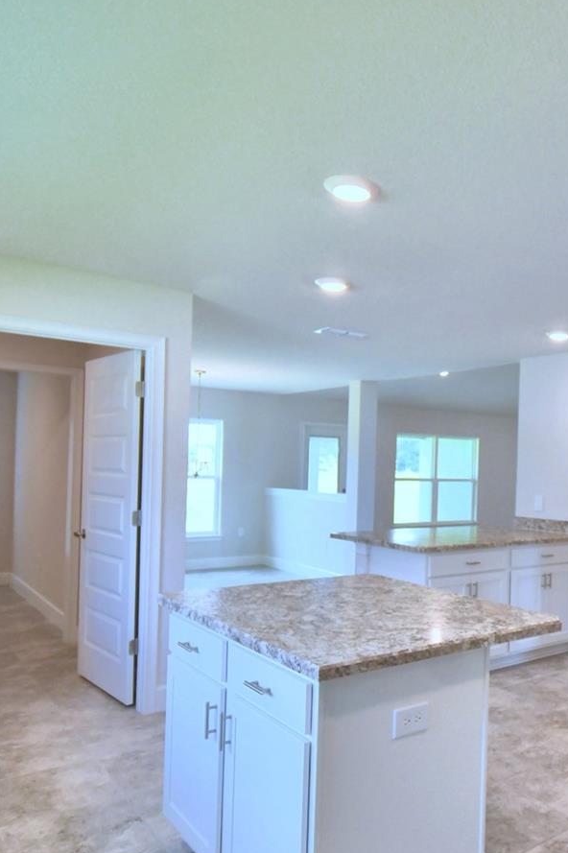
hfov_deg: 45.4
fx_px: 639
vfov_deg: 67.2
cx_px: 458
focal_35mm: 27
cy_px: 469
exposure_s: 1/125
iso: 400
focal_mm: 10
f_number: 4.5
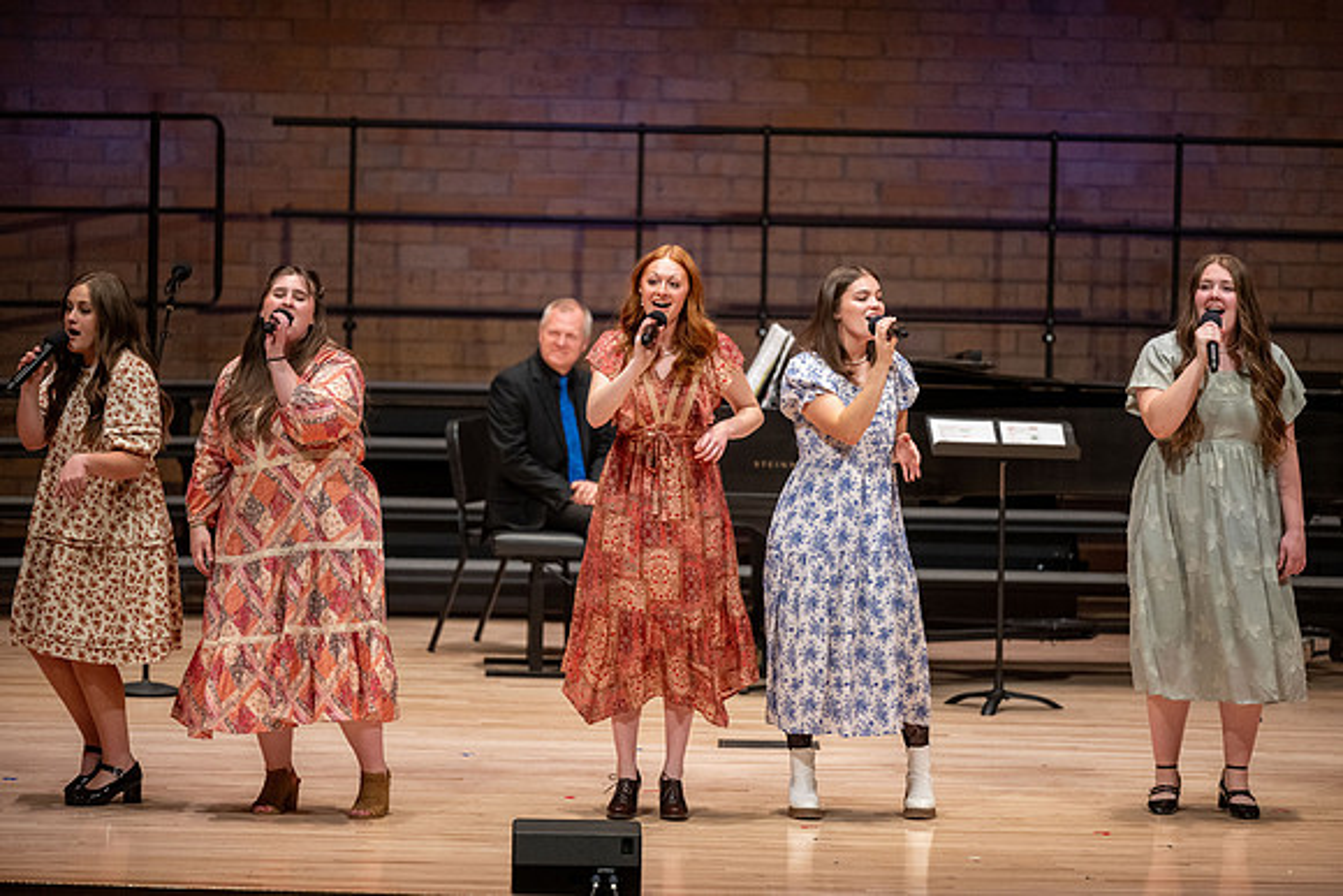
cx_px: 675
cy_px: 448
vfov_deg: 6.8
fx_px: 7531
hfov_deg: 10.2
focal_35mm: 202
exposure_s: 1/500
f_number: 2.8
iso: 2000
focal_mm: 200
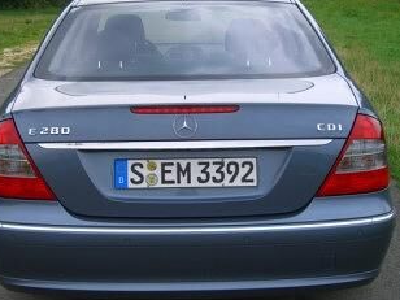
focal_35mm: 67
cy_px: 134
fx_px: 774
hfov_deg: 29.0
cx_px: 191
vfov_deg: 21.9
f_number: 3.1
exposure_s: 1/125
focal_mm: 9.5
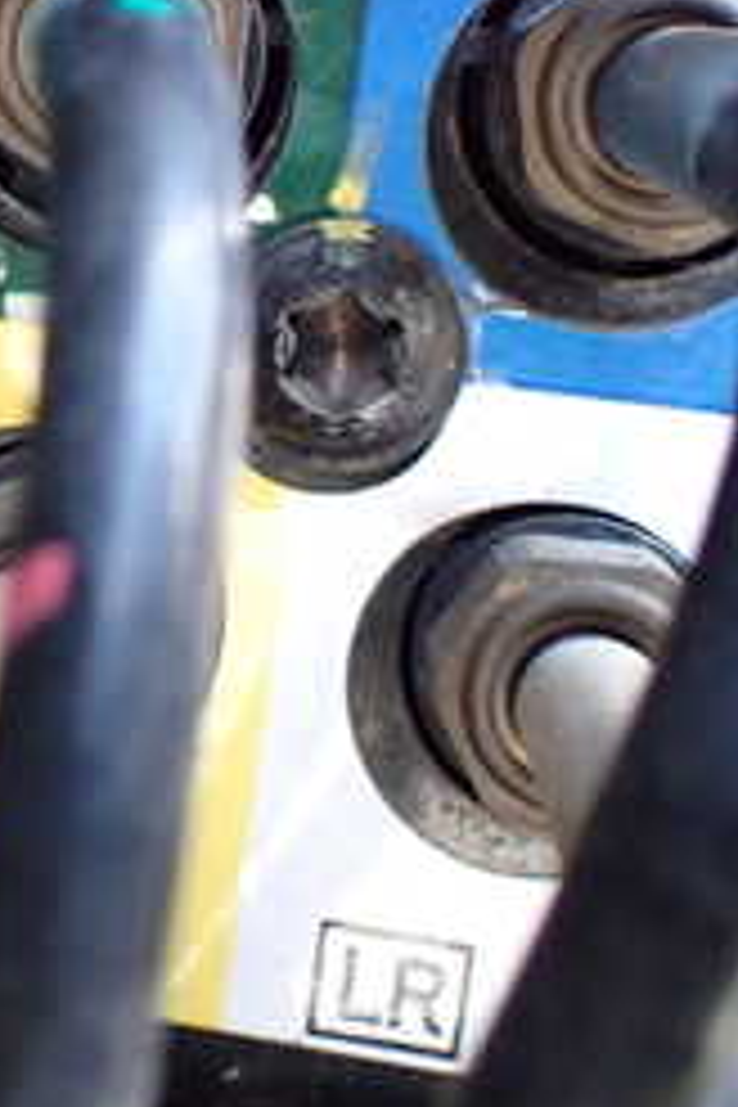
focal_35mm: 76
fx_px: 2337
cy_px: 338
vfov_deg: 26.4
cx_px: -140
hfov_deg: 17.2
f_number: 2.3
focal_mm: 5.4
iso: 500
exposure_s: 1/125
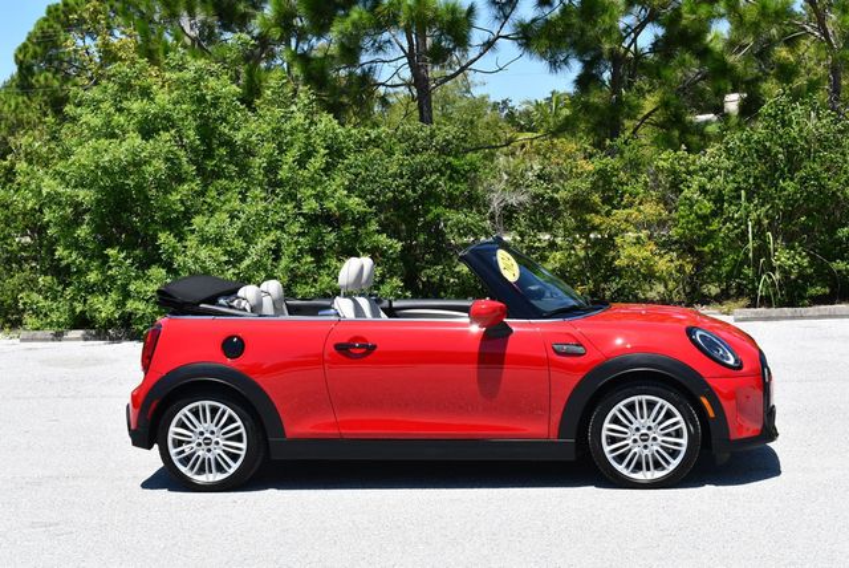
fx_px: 1511
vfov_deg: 21.3
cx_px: 424
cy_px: 284
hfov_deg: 31.4
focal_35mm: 64
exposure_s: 1/250
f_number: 8
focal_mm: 32
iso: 140
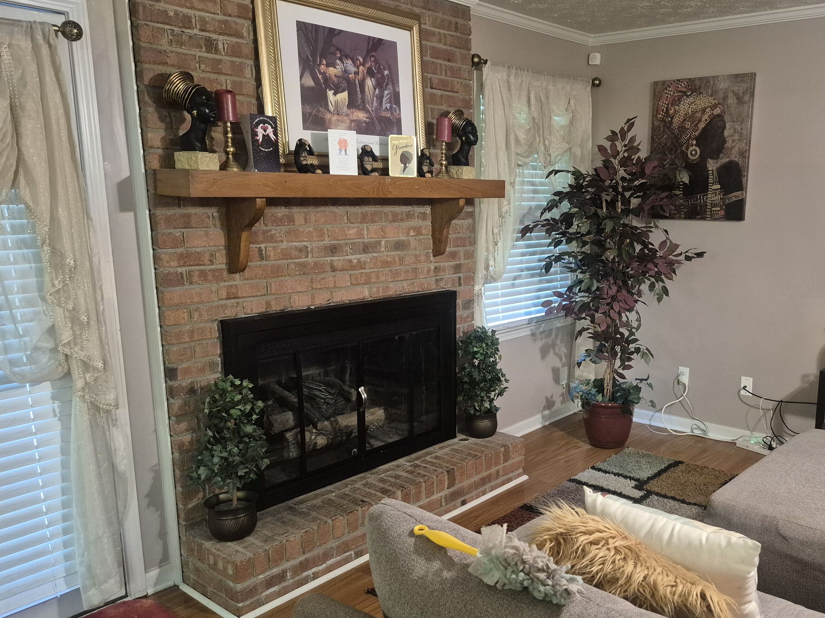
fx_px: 715
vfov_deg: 46.7
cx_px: 536
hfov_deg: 58.9
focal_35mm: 30
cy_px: 340
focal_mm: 5.4
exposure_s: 1/60
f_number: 1.8
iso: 1250
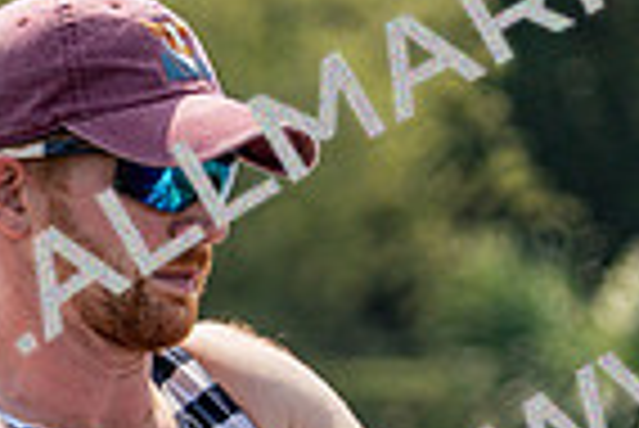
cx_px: 148
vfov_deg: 1.7
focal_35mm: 816
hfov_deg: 2.5
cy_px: 570
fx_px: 14499
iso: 250
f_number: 5.6
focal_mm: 200
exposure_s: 1/1600
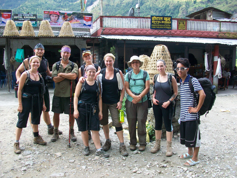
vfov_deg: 44.2
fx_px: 219
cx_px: 118
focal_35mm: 32
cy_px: 89
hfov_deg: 56.8
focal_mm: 5.7
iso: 64
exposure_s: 1/160
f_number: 2.8
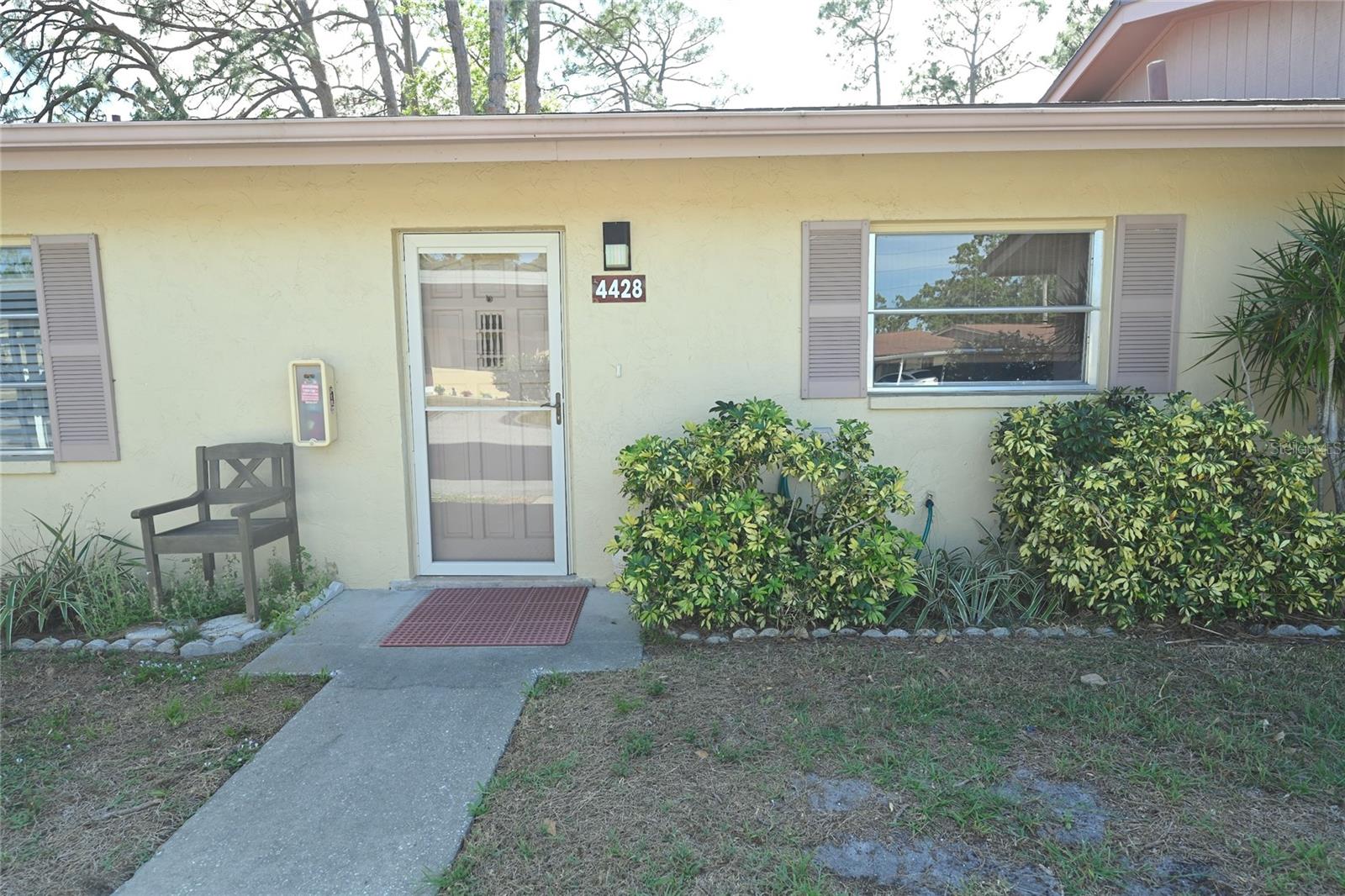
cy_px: 448
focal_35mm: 21
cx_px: 672
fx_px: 784
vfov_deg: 59.5
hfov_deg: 81.2
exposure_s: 1/250
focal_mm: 21
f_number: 5.6
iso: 180
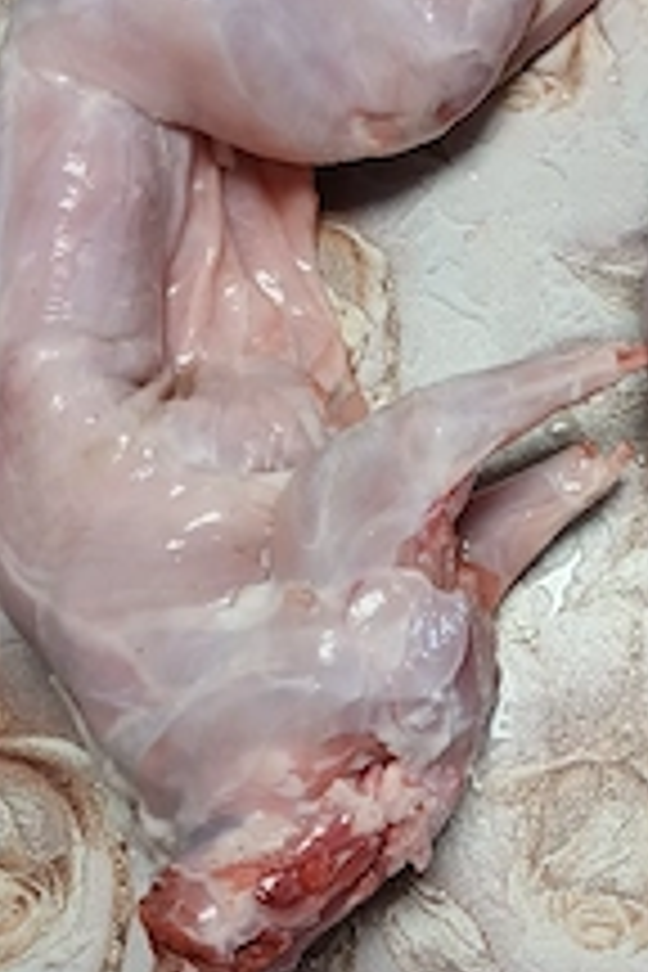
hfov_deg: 26.5
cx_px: 518
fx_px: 1350
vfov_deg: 39.6
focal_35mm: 50
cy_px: 454
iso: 80
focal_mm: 3.98
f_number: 1.8
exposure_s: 1/50.3
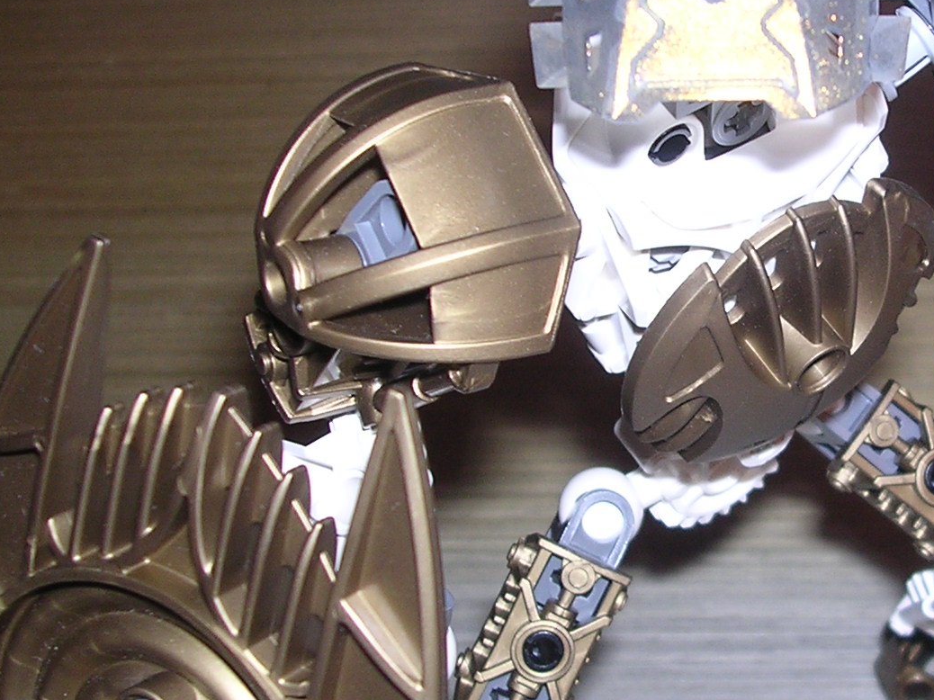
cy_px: 355
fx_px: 2023
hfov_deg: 25.5
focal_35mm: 75
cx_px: 759
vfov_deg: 19.6
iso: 100
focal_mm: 5.8
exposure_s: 1/60.1
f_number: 2.8
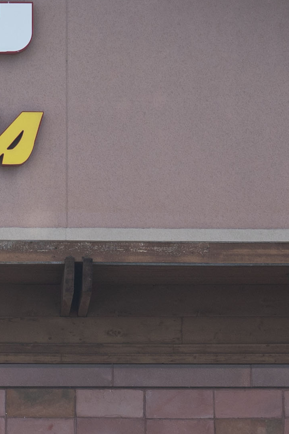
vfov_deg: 4.5
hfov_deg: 3.0
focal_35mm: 459
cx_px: -91
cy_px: 412
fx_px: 5527
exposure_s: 1/2000
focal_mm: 84
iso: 100
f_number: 2.8
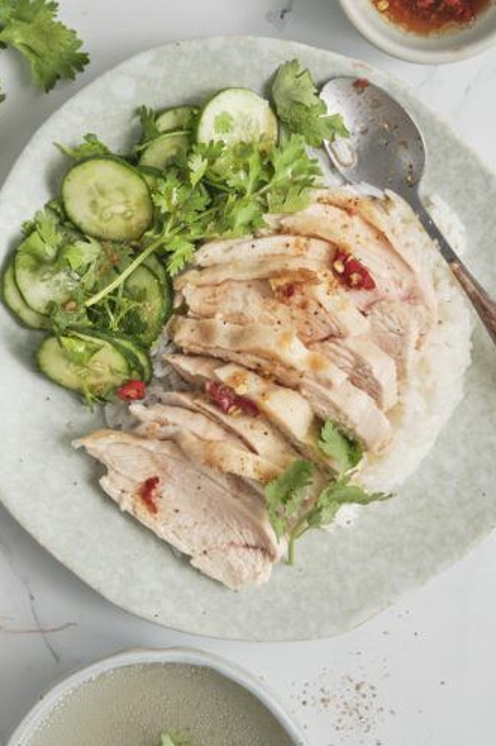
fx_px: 1738
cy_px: 338
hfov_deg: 16.2
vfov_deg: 24.2
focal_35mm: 84
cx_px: 260
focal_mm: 50.3
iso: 250
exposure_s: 1/15
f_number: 9
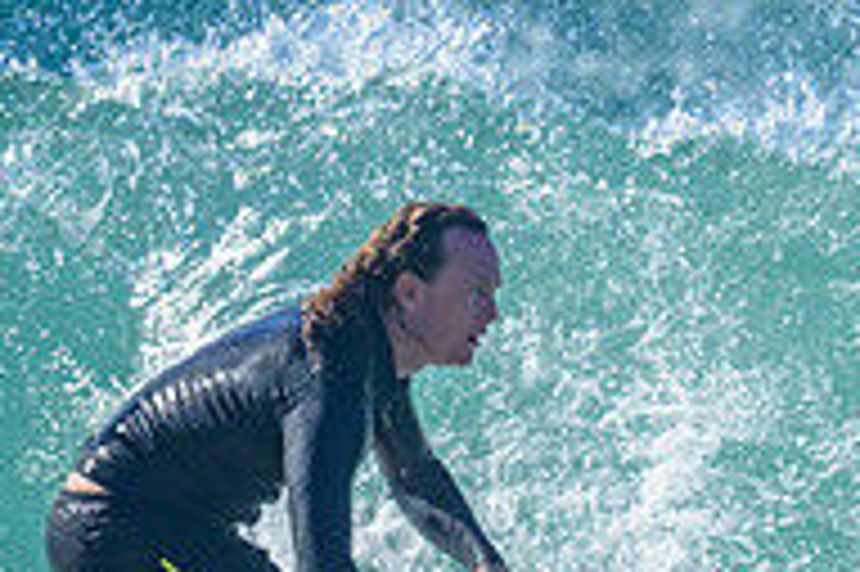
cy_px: 494
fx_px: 77714
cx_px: 335
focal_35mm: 3256
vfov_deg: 0.4
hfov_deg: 0.6
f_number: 6.3
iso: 250
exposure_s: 1/2000
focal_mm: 800
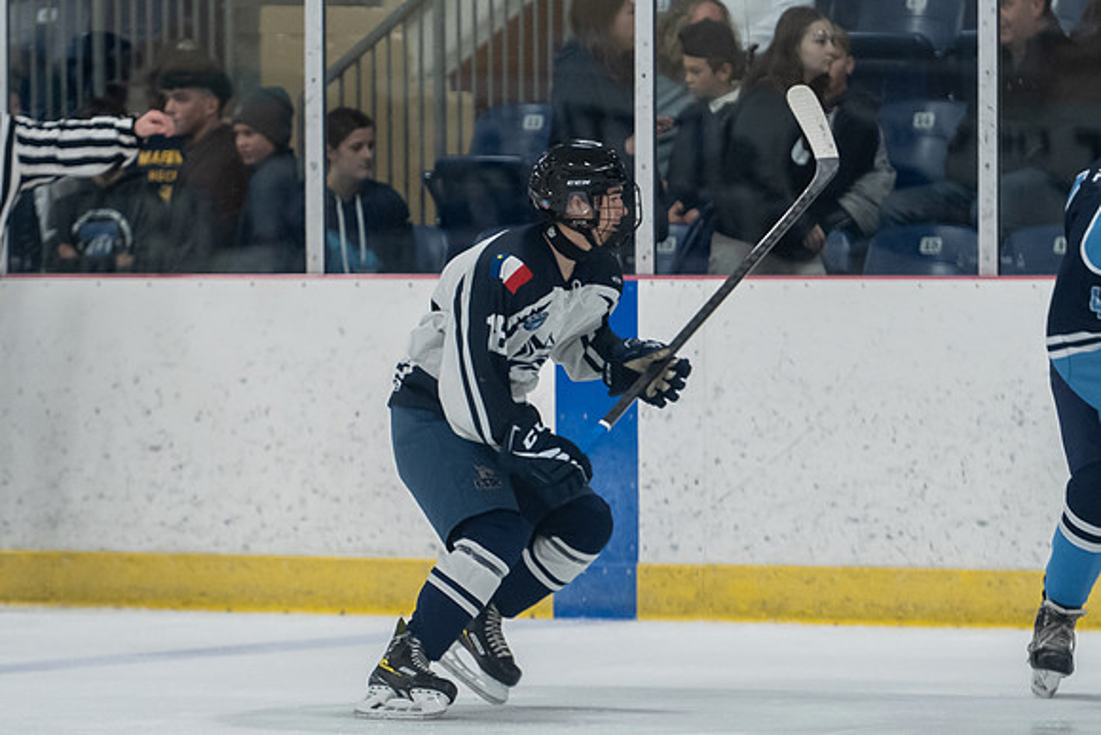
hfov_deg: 6.4
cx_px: 390
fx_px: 9835
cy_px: 357
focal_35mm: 322
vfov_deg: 4.3
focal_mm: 180
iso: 2500
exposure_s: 1/1250
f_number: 2.8
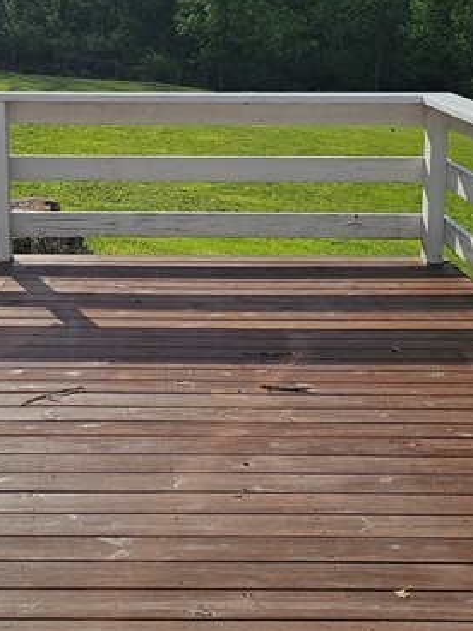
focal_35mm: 64
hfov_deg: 22.8
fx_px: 1166
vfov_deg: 29.9
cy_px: 173
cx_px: 156
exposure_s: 1/2099
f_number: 1.7
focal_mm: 6.3
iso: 10
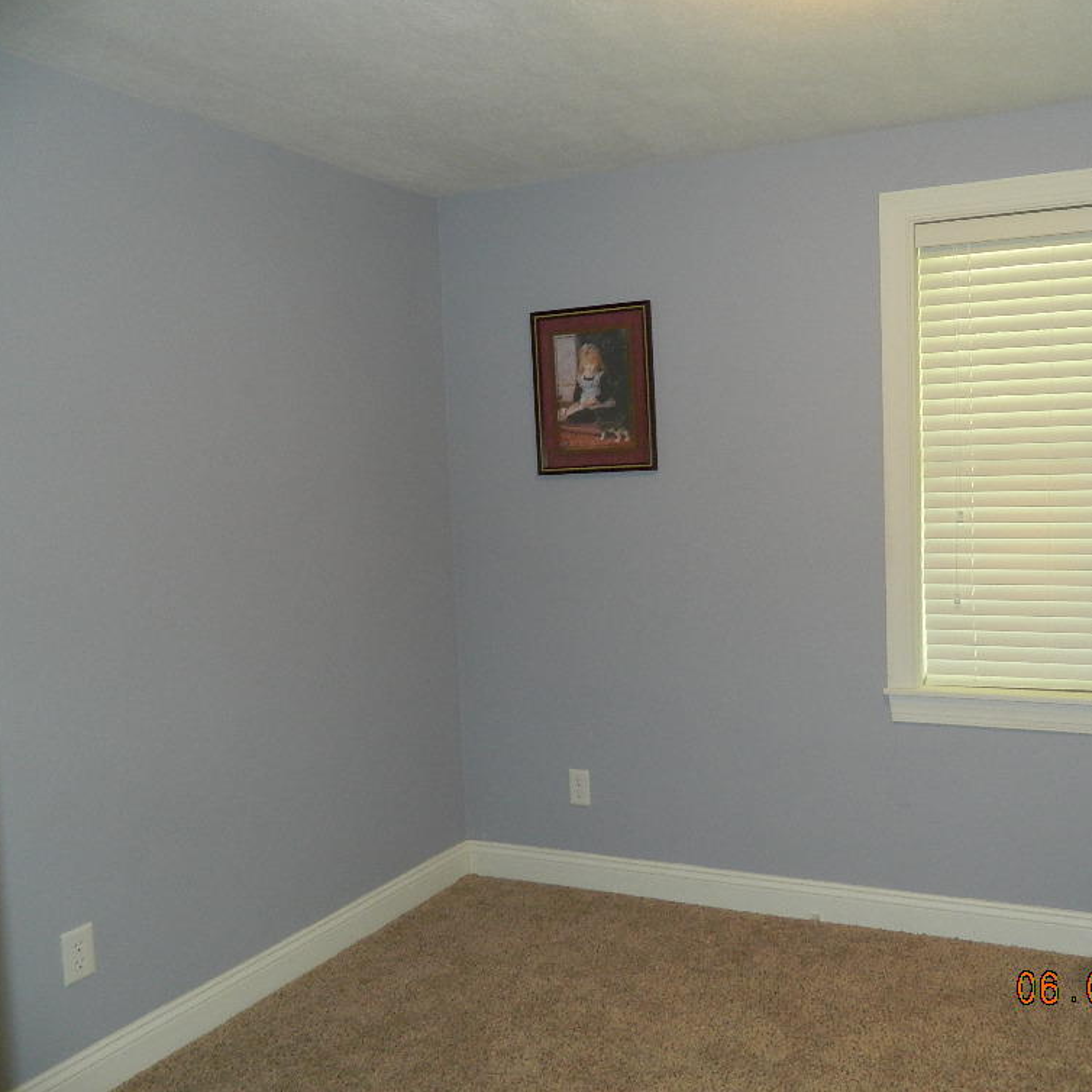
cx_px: 731
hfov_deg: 52.9
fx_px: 1071
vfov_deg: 54.0
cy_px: 549
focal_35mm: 30
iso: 200
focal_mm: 4.5
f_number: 3.1
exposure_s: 1/30
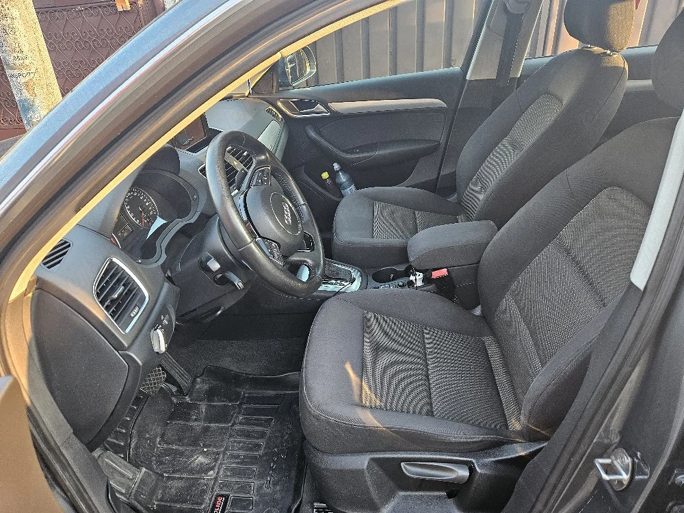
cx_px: 342
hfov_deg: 73.9
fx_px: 454
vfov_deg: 58.9
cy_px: 256
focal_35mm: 23
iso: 250
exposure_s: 1/101
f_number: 1.8
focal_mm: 5.4
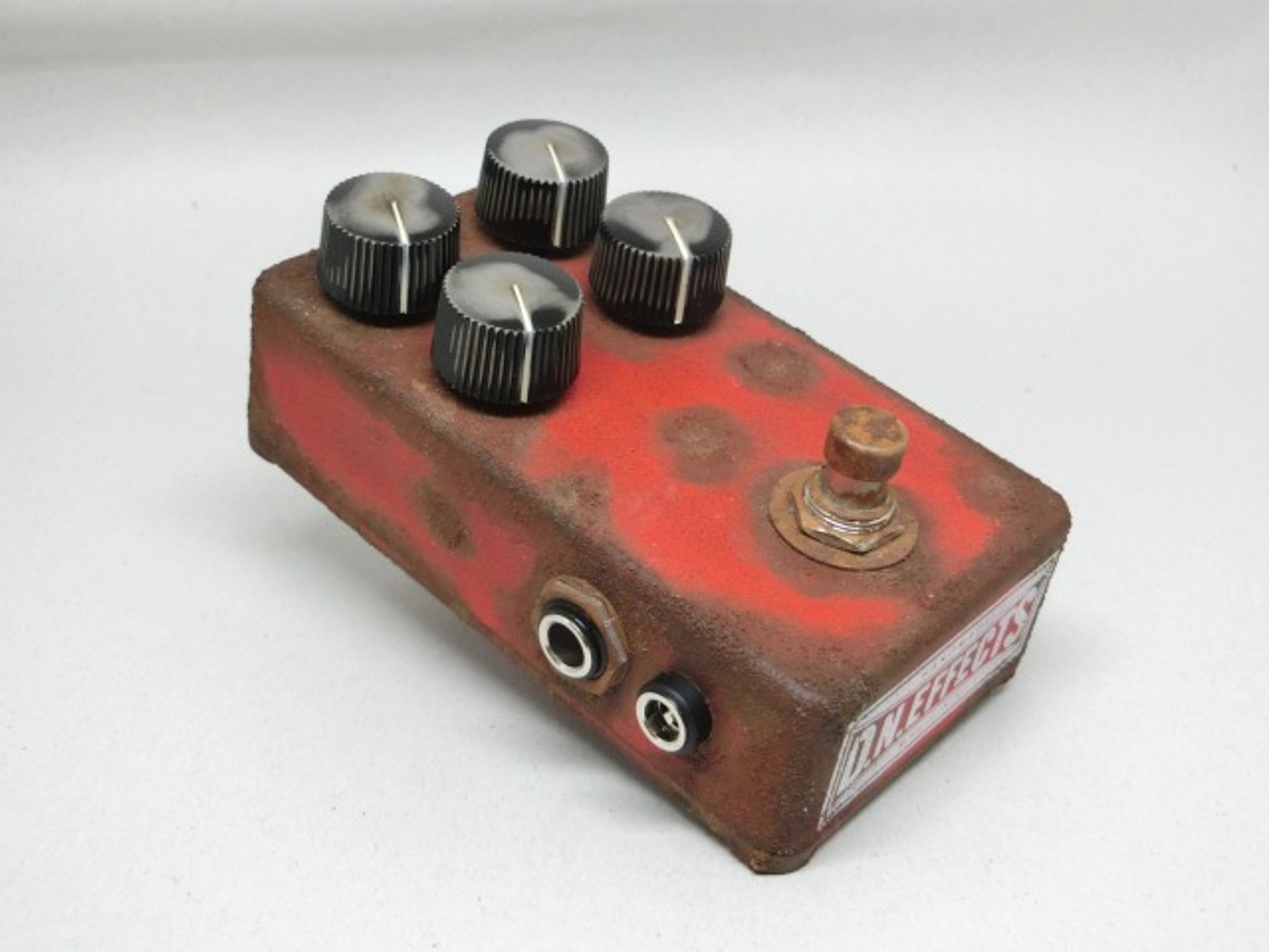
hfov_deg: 42.1
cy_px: 476
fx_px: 1650
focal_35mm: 45
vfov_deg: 32.2
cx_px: 634
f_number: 4.4
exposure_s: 1/125
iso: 250
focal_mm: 8
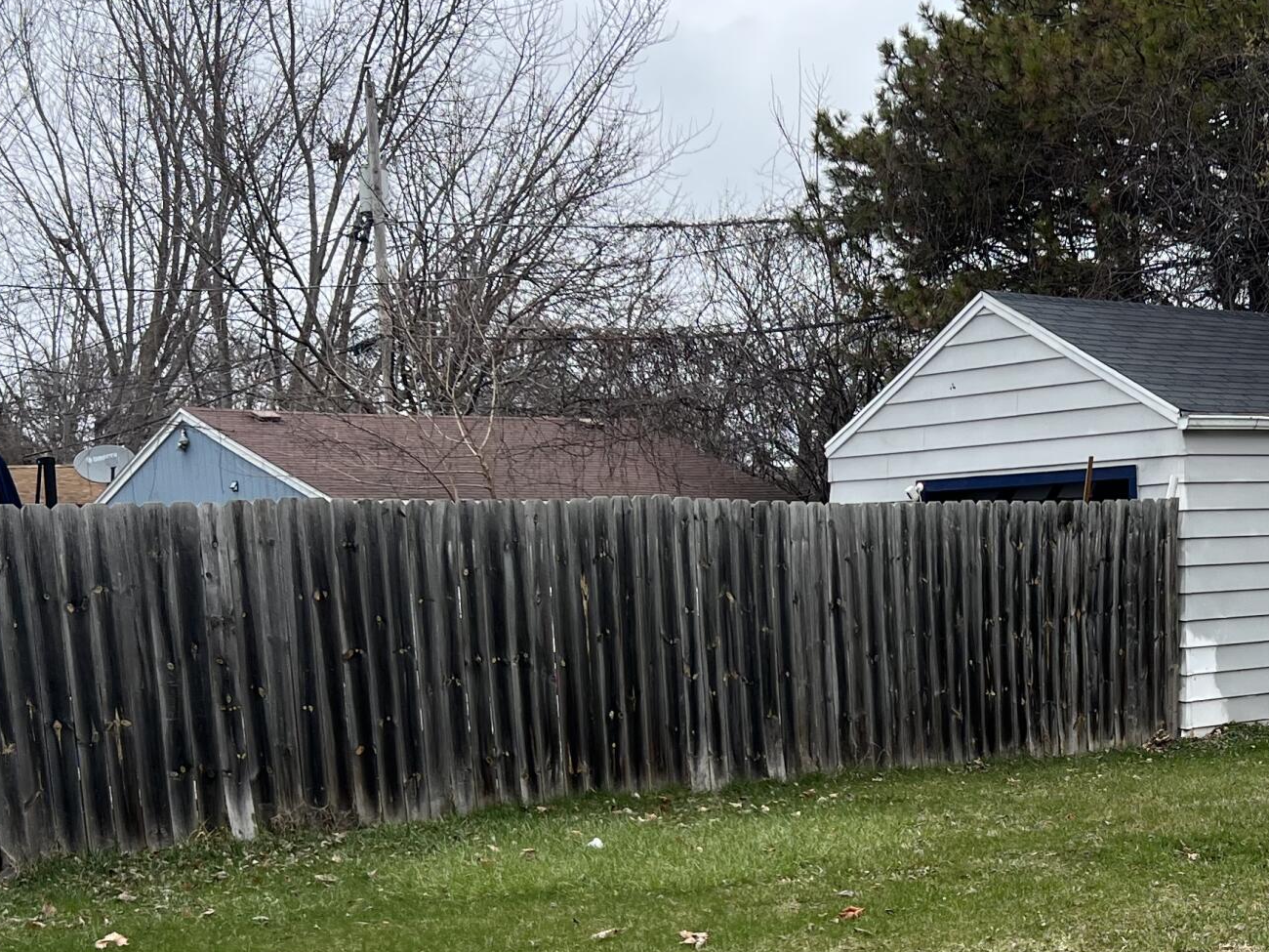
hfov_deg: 31.1
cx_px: 1077
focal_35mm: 60
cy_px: 888
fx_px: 2200
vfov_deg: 23.6
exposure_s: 1/1159
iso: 50
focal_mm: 5.7
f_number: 1.5
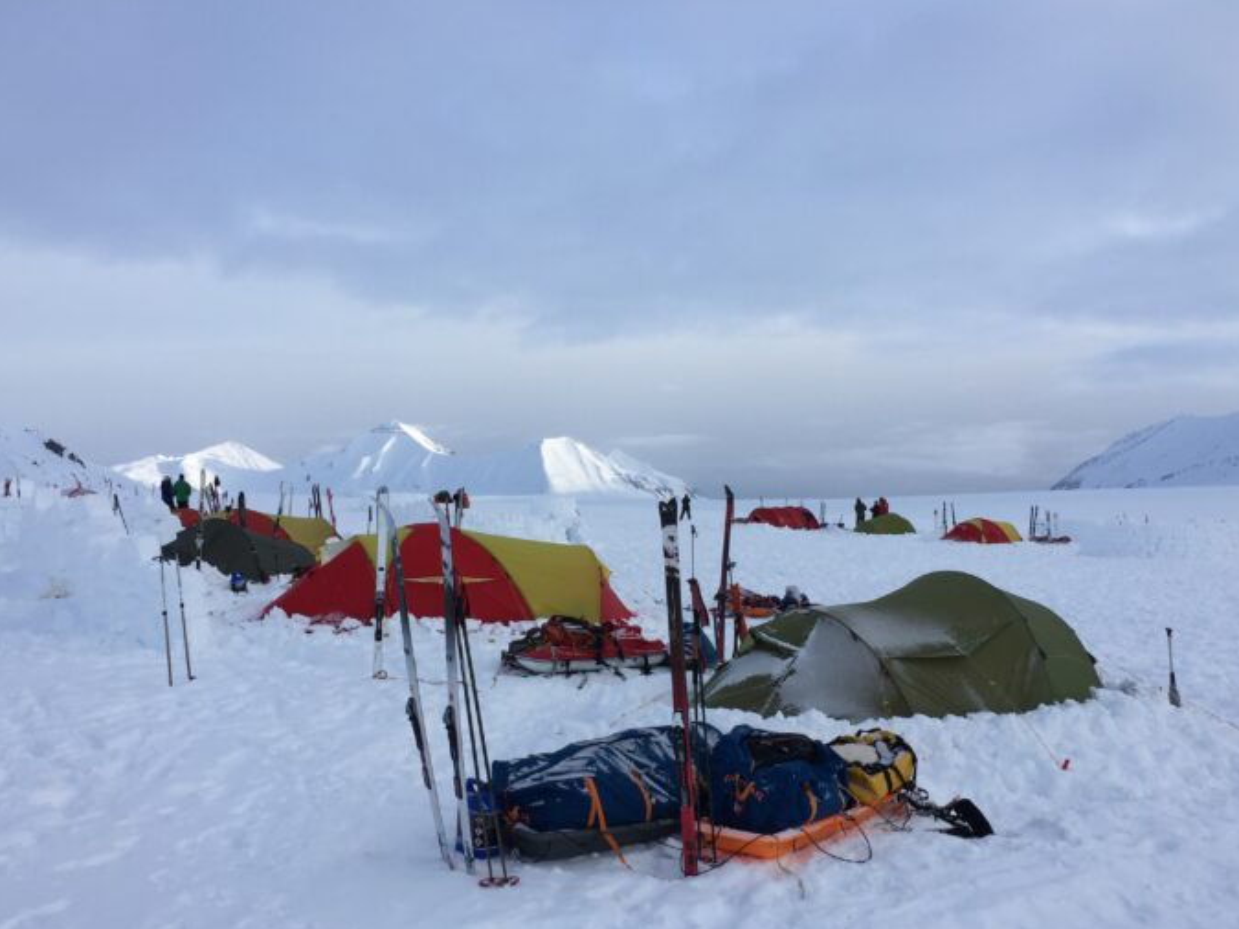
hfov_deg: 55.4
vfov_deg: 42.9
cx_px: 639
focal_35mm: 33
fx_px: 1181
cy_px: 510
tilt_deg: -0.1
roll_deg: +0.5
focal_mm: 4.15
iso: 32
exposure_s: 1/1522
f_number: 2.2
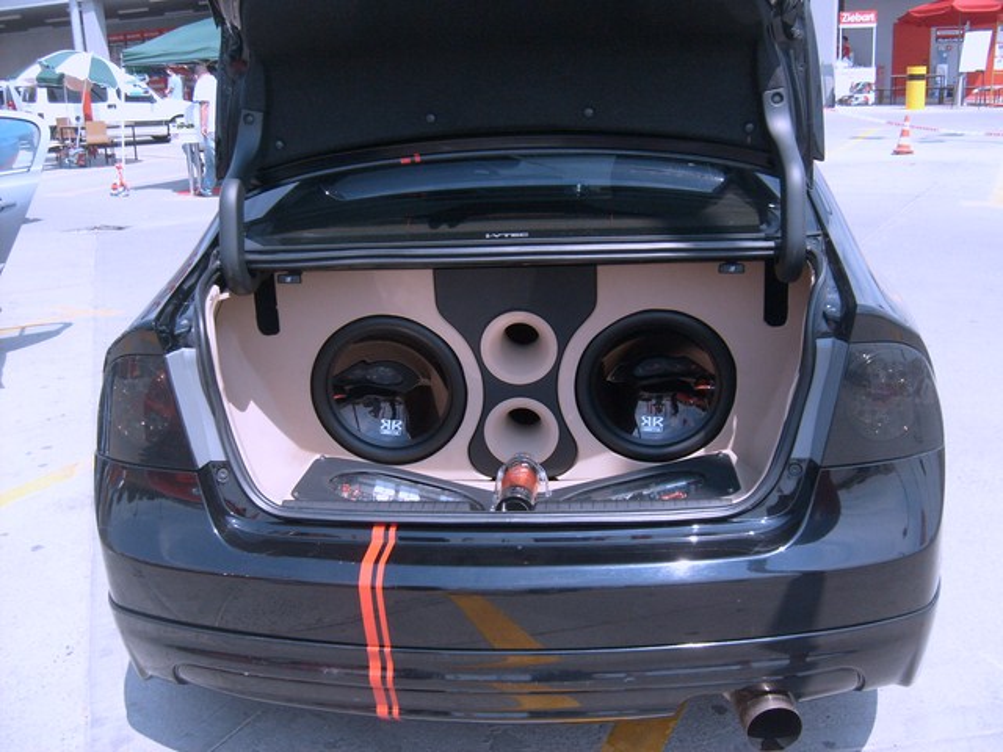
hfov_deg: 52.6
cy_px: 376
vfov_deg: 40.7
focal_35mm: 35
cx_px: 502
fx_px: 1014
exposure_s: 1/125
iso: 80
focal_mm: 5.8
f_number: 7.1
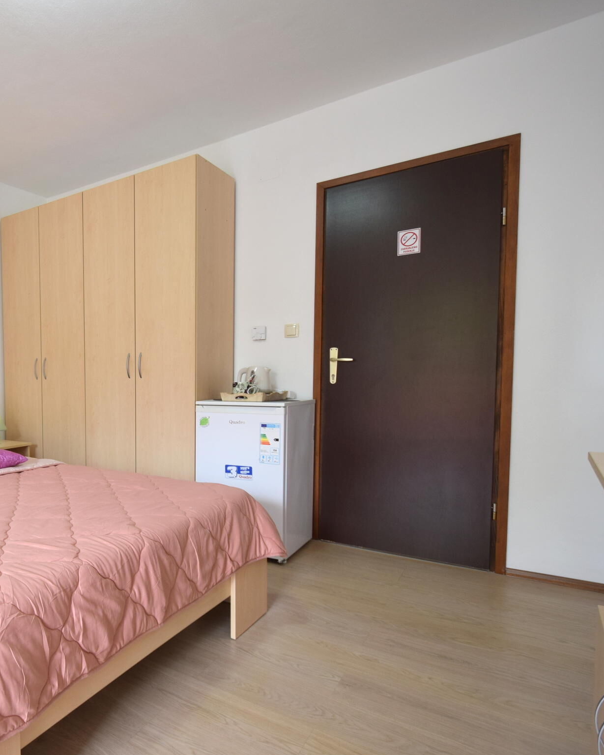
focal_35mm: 22
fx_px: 492
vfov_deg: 75.0
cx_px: 47
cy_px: 392
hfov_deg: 54.0
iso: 400
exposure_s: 1/60
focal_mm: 10
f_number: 4
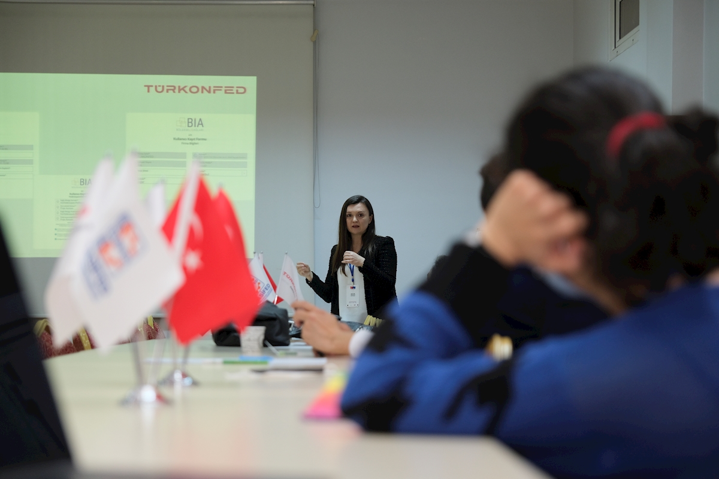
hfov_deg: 24.5
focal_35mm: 83
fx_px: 1658
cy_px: 240
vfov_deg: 16.5
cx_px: 360
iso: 800
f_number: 2.8
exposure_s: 1/80
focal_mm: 55
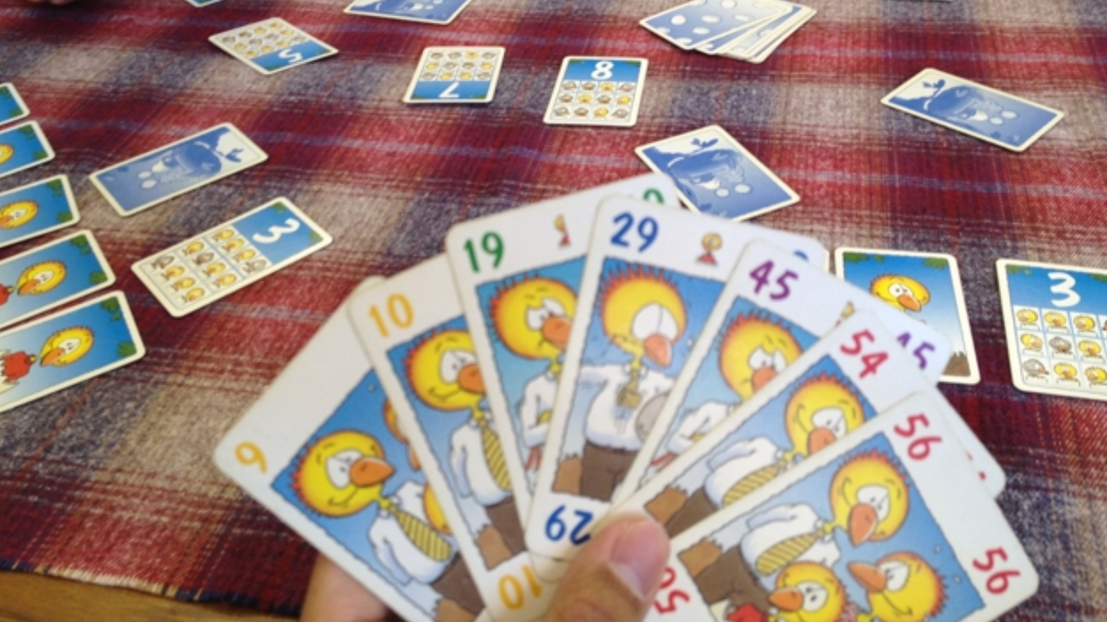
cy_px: 214
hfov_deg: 51.6
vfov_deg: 30.2
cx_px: 555
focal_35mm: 39
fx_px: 1145
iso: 80
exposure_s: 1/60
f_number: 2.4
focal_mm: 4.28
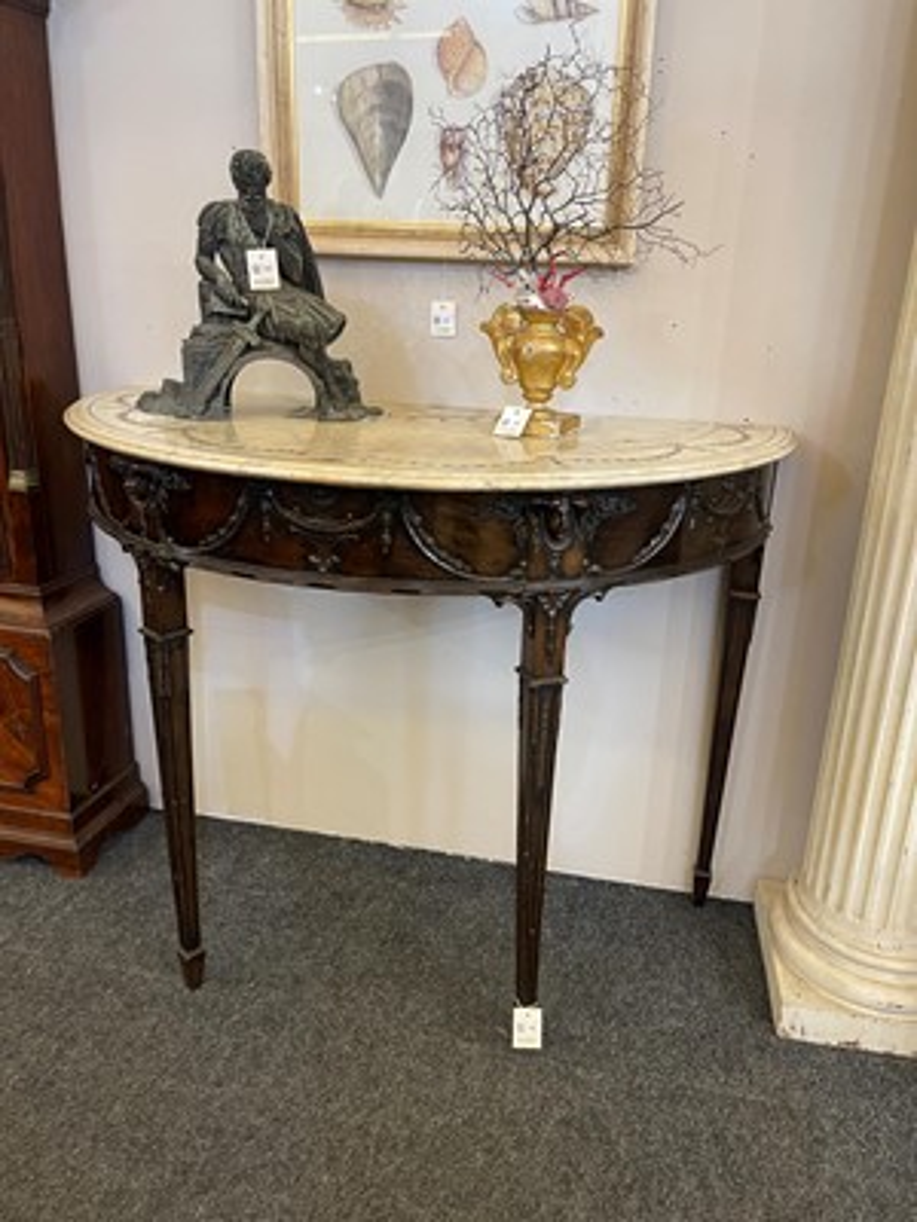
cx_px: 458
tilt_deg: -20.0
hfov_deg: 53.1
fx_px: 918
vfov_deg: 67.3
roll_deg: -2.8
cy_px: 611
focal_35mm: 26
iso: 200
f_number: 1.6
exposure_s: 1/50
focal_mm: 5.1
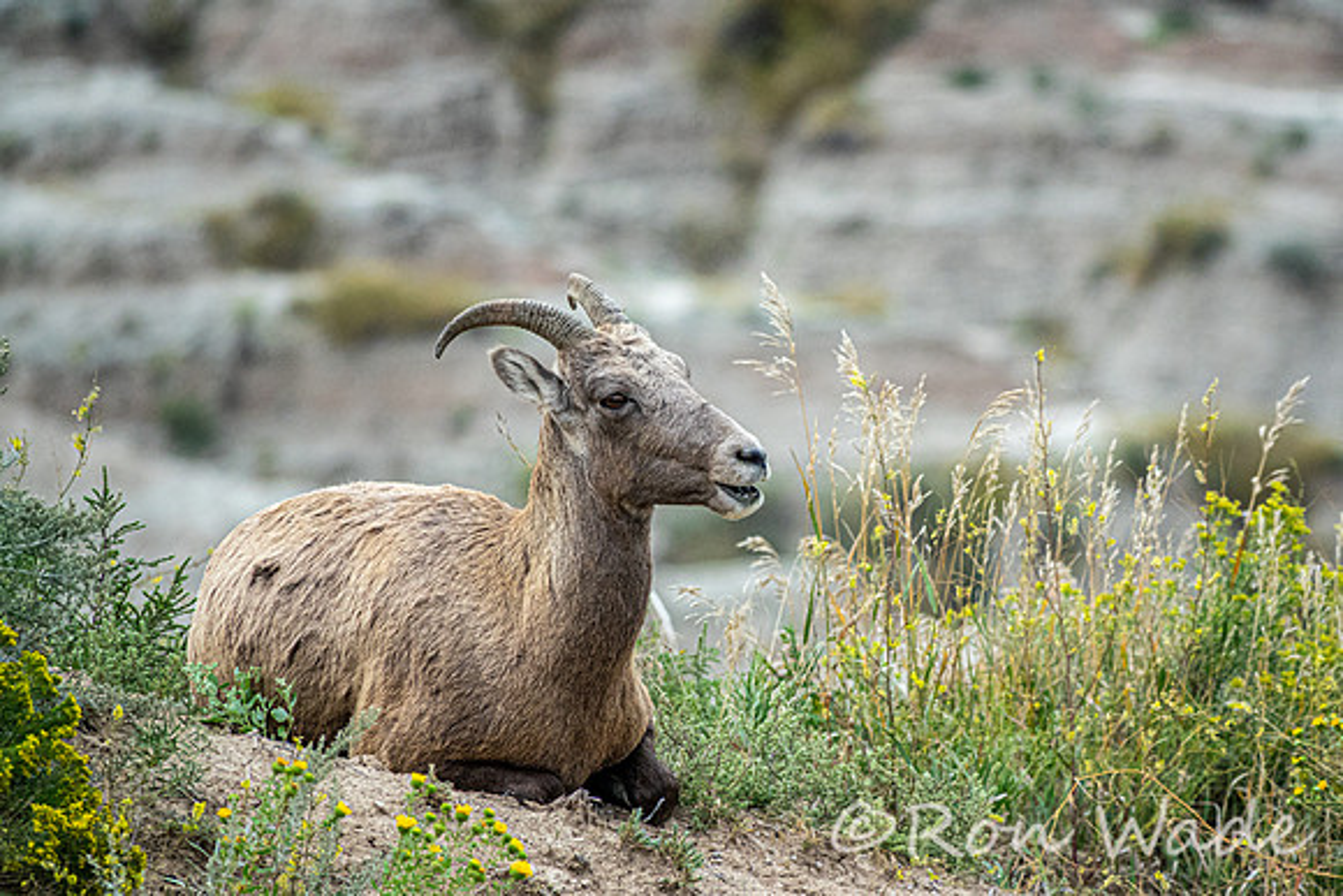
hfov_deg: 3.4
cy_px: 448
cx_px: 672
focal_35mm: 600
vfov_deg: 2.3
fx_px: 22388
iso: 500
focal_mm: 220
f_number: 4
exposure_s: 1/500
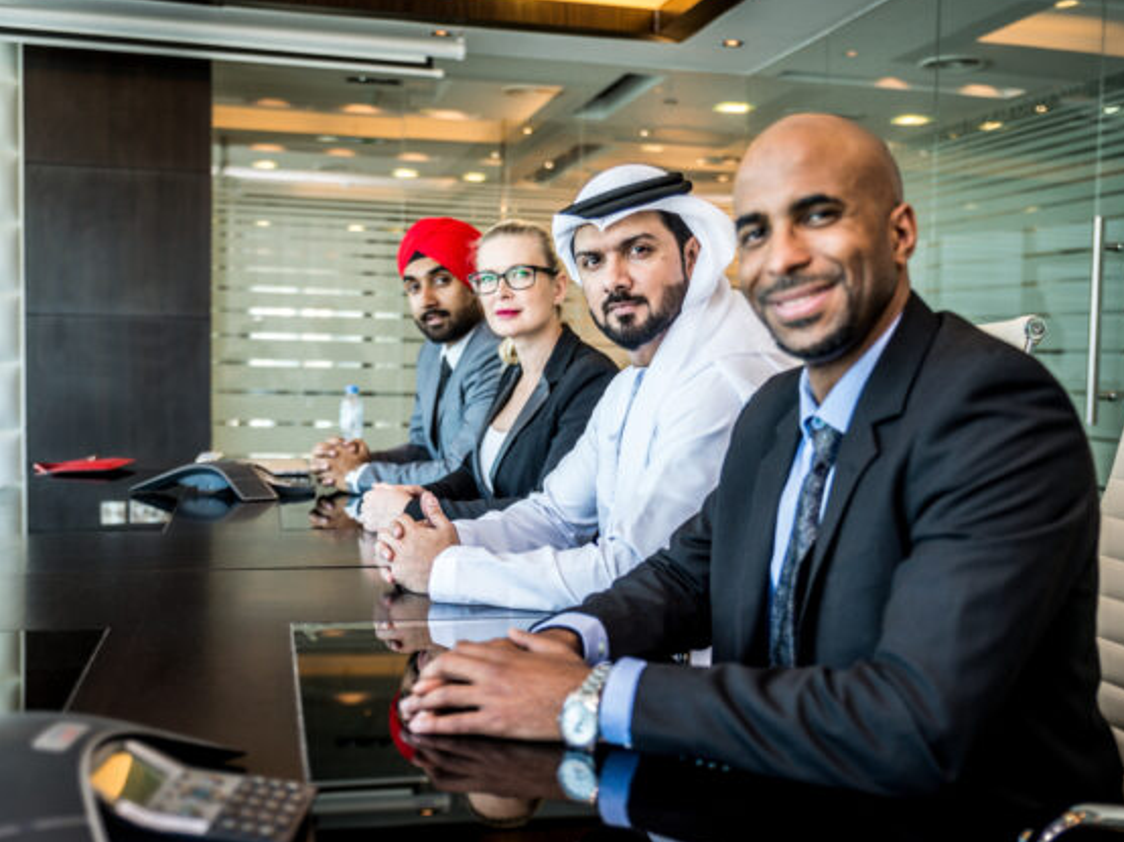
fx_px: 1298
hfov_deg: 46.7
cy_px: 421
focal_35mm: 40
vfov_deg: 35.9
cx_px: 631
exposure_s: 1/125
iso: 320
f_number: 2.8
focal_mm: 36
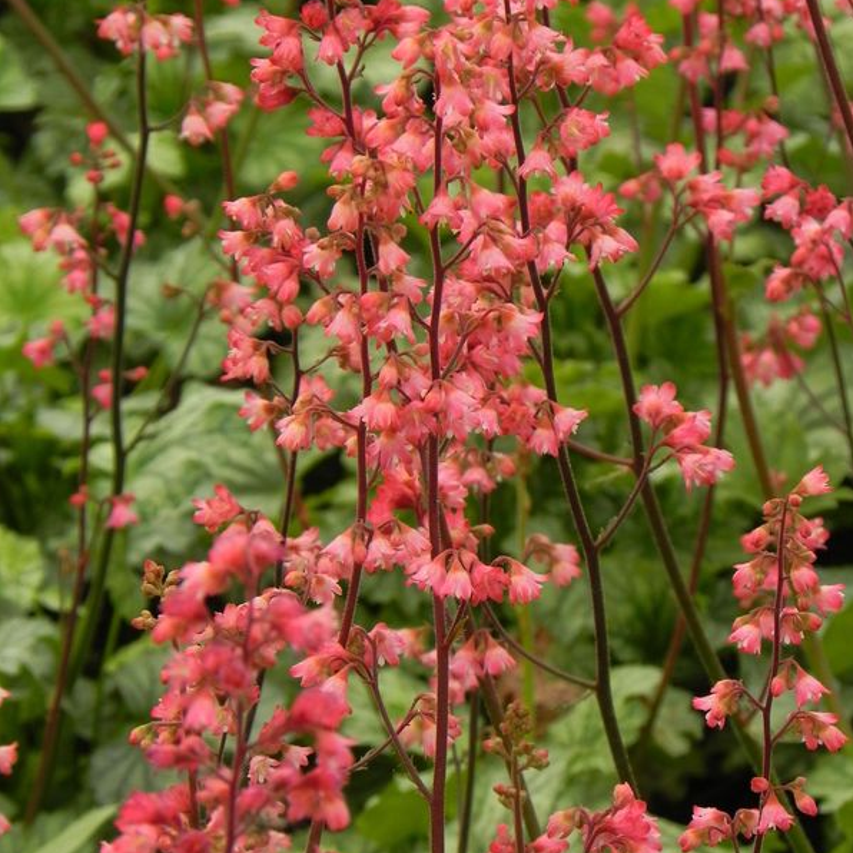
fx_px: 9618
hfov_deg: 5.1
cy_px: 343
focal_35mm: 345
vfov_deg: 5.1
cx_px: 428
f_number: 5
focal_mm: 51.8
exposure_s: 1/400
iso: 160
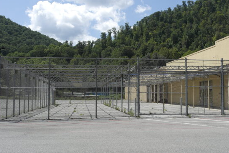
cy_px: 75
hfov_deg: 46.2
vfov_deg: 31.9
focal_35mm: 42
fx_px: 267
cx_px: 136
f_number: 7.1
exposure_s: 1/320
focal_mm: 20
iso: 100
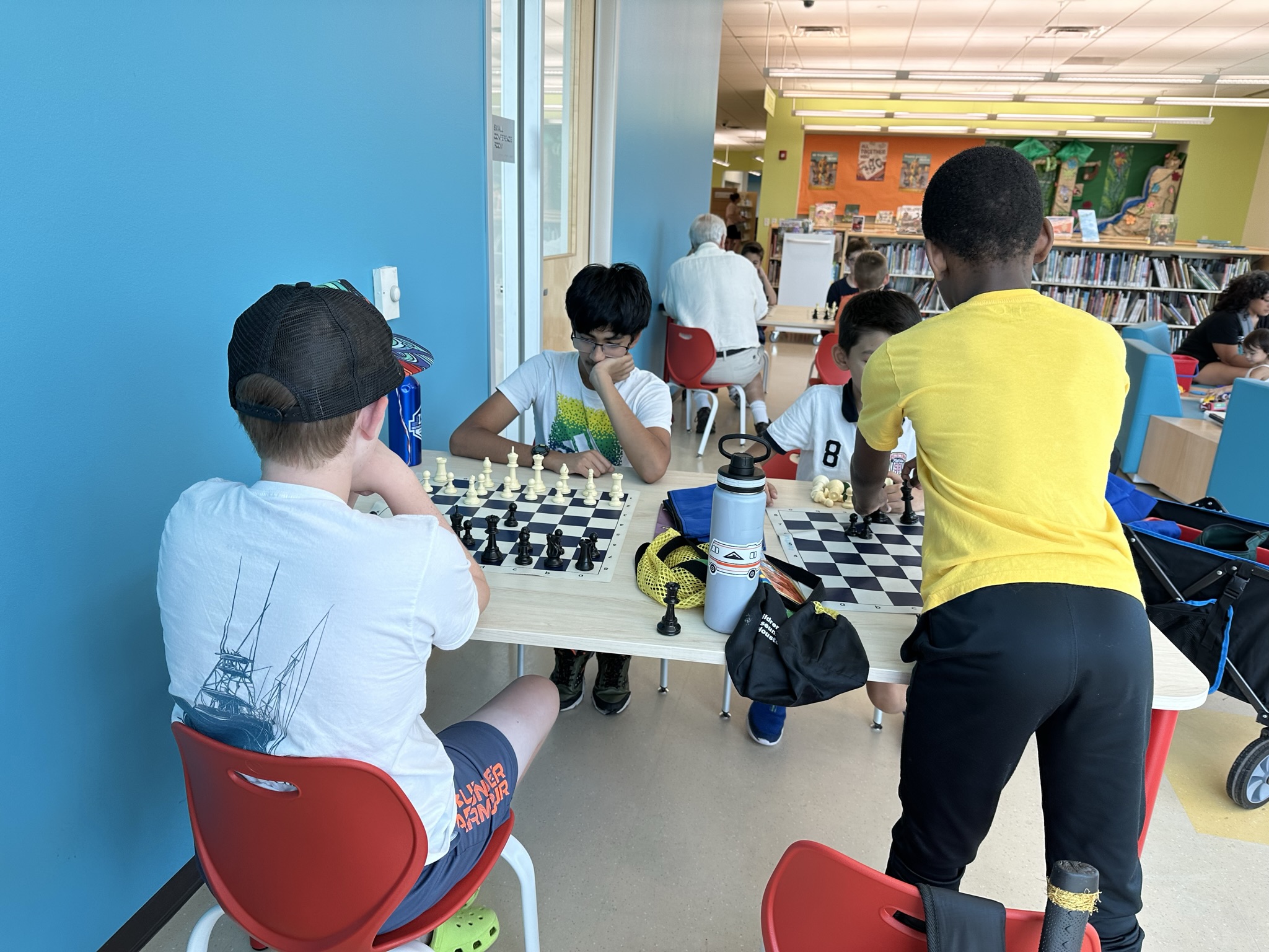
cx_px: 634
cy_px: 476
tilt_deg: -17.6
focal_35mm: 24
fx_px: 880
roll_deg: -2.6
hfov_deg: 71.6
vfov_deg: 56.8
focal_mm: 6.86
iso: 64
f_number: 1.78
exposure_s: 1/203
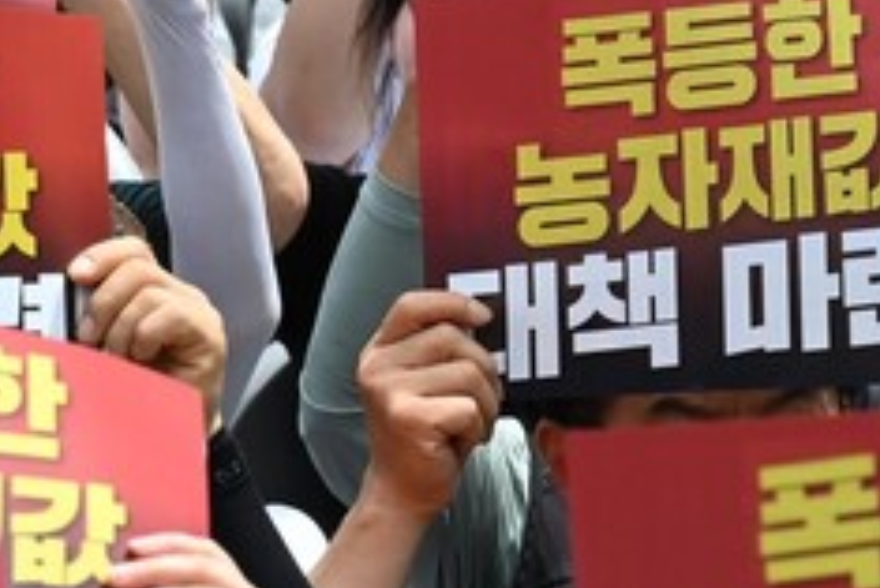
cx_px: 1045
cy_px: -28
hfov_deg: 3.0
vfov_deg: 2.0
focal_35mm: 687
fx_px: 16803
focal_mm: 170
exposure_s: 1/500
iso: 400
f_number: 10
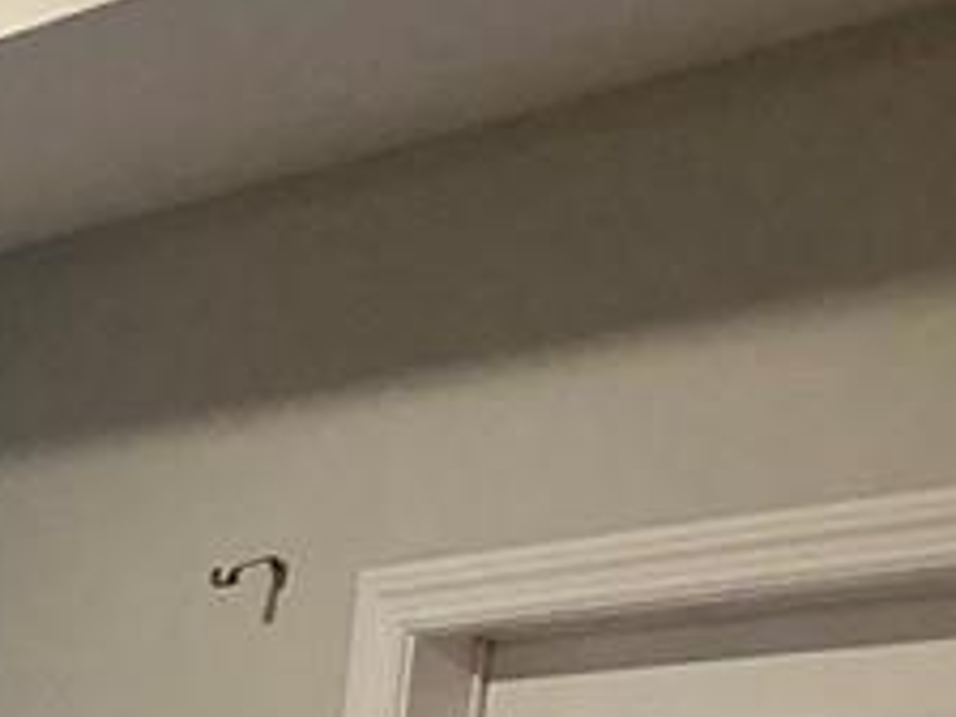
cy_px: 2142
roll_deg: -1.1
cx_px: -2386
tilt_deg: -8.8
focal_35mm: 200
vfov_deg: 6.7
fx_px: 5523
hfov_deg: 7.8
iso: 160
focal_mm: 3.99
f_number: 1.8
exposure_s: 1/60
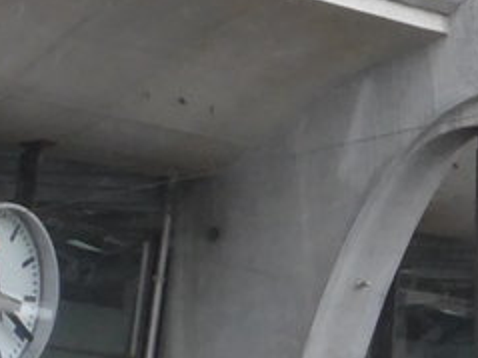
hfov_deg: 5.2
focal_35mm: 372
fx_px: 5134
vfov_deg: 3.9
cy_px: 730
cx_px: 1016
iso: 640
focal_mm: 15
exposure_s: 1/320
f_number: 4.2
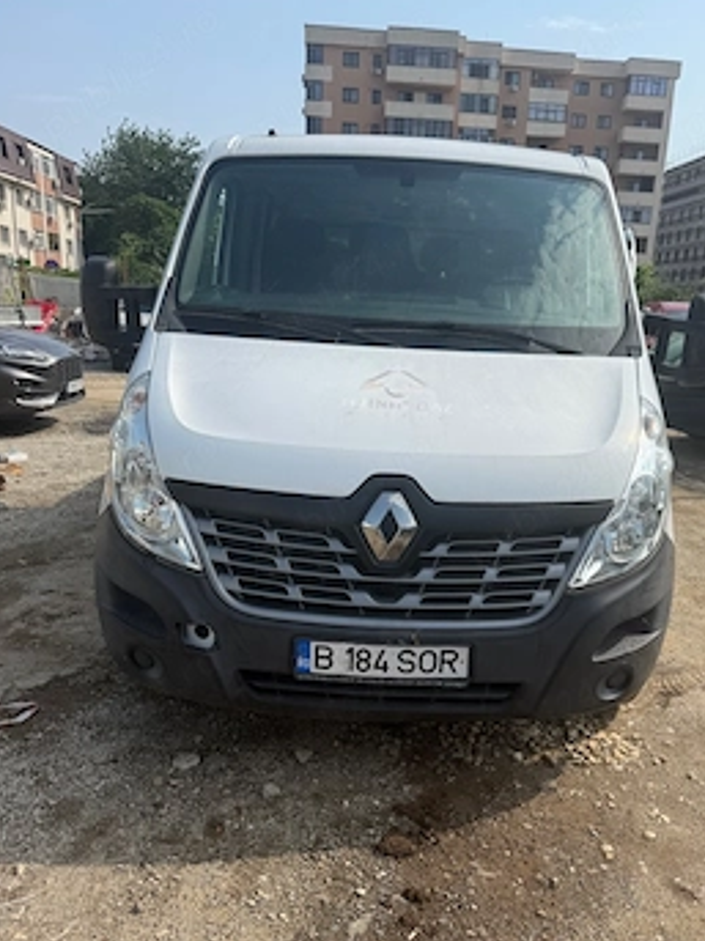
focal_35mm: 28
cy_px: 535
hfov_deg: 49.6
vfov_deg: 63.2
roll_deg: -3.8
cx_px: 398
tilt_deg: -16.8
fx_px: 761
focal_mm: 6.76
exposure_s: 1/4673
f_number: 1.78
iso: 80
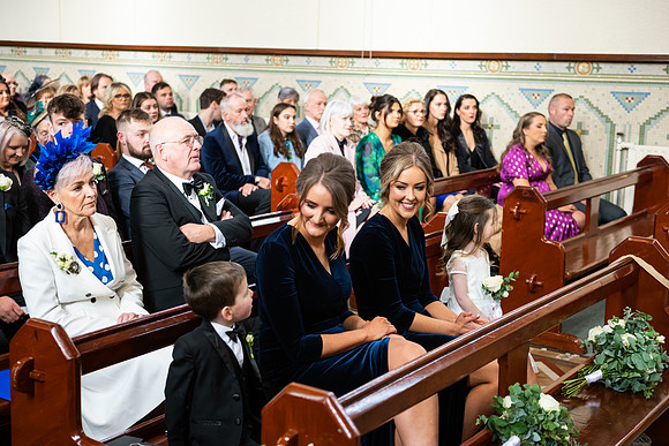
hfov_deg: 38.2
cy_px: 223
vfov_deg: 26.0
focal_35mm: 52
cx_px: 334
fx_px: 967
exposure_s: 1/125
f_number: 3.5
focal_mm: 52
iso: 800
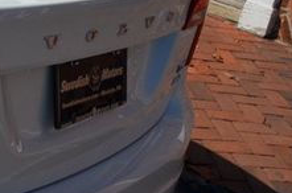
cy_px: 106
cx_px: -63
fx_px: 704
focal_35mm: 87
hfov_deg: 21.6
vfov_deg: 15.6
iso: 100
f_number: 10
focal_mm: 20
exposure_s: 1/400
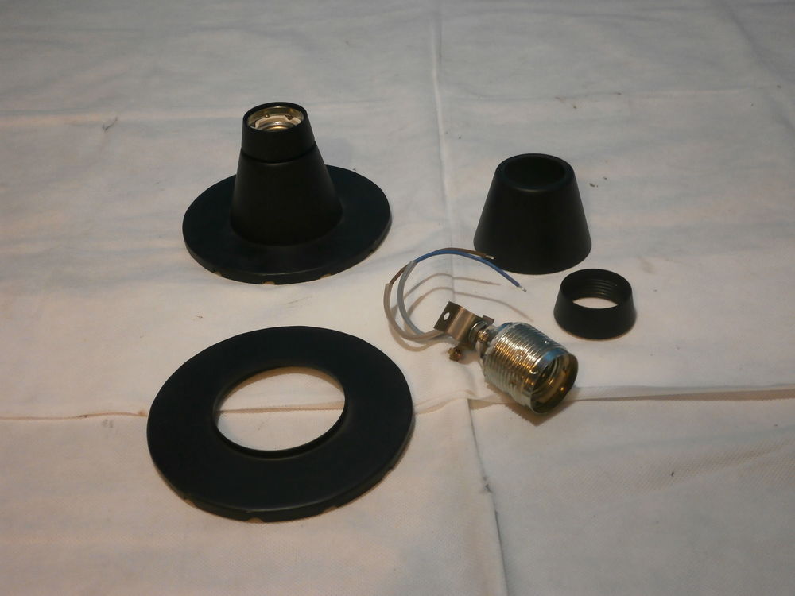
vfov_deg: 30.9
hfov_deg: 40.4
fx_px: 1079
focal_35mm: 47
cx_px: 398
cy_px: 298
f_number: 3.4
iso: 200
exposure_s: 1/13
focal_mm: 8.3
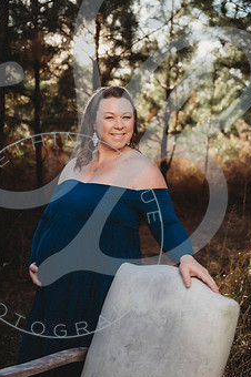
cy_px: 151
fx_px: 555
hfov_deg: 25.4
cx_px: 110
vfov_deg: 37.4
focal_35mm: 53
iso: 100
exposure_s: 1/400
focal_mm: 40
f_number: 2.8
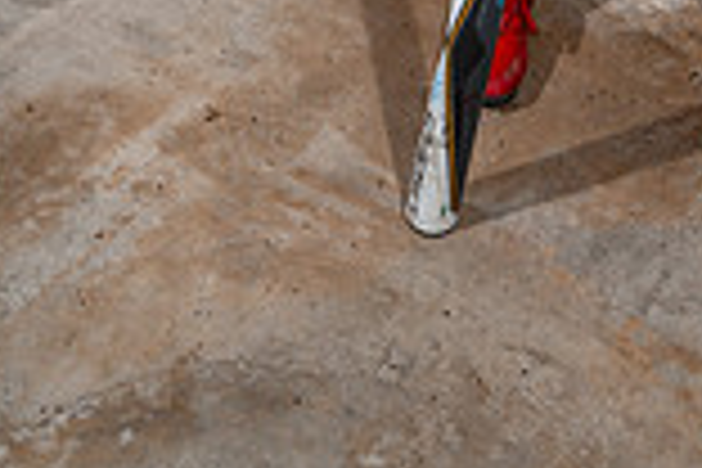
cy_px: -513
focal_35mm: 78
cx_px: 608
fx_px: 1521
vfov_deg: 14.2
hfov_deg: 25.3
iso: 200
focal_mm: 27
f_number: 8
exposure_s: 1/125
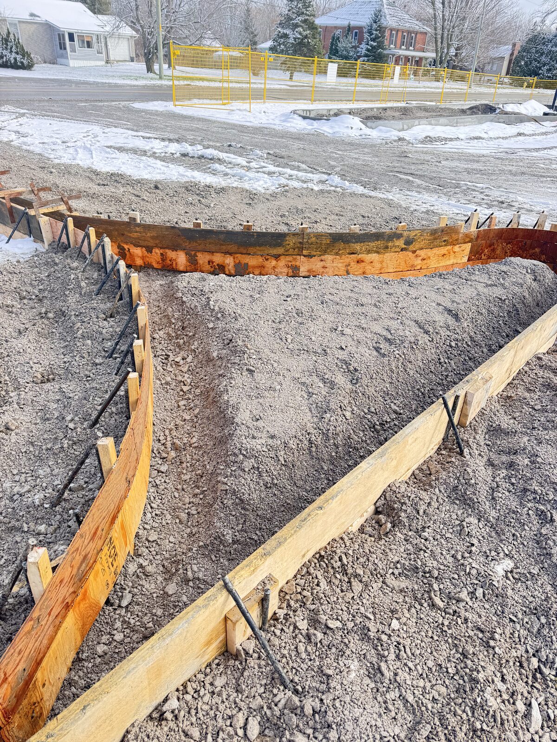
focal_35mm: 24
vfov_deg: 71.6
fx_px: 515
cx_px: 278
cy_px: 371
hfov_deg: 56.8
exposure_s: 1/639
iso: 80
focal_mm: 6.76
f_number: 1.78
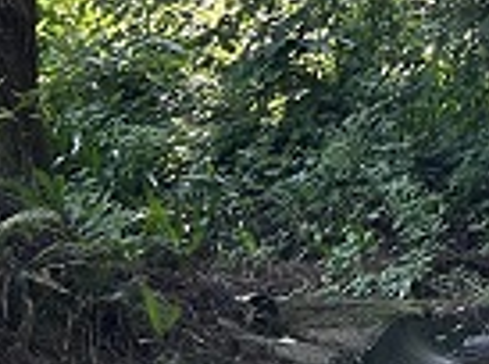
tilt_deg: +23.4
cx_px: 862
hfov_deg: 11.8
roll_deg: +4.9
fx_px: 2184
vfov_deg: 9.0
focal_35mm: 155
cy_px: -369
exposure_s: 1/121
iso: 64
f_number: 1.5
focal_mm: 5.7
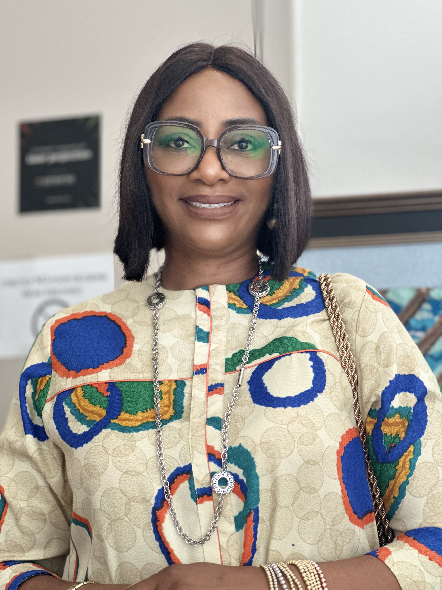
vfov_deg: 25.3
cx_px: 221
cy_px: 295
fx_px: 1311
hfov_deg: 19.1
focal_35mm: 77
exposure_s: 1/33
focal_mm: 9
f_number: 2.8
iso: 320
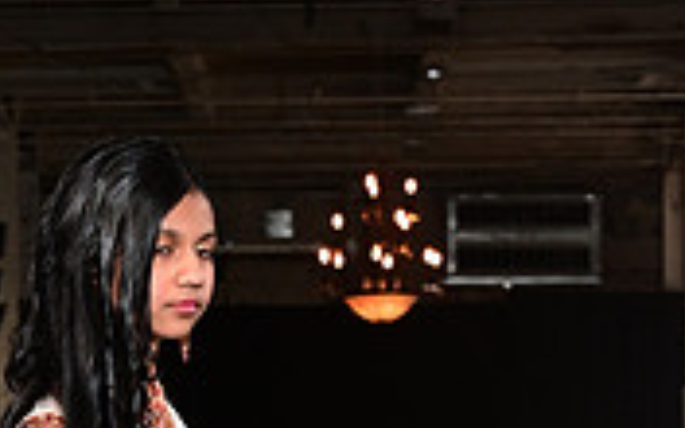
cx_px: 152
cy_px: 1109
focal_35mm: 235
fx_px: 4387
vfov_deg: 5.4
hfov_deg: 8.9
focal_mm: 70
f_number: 6.3
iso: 1000
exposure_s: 1/125
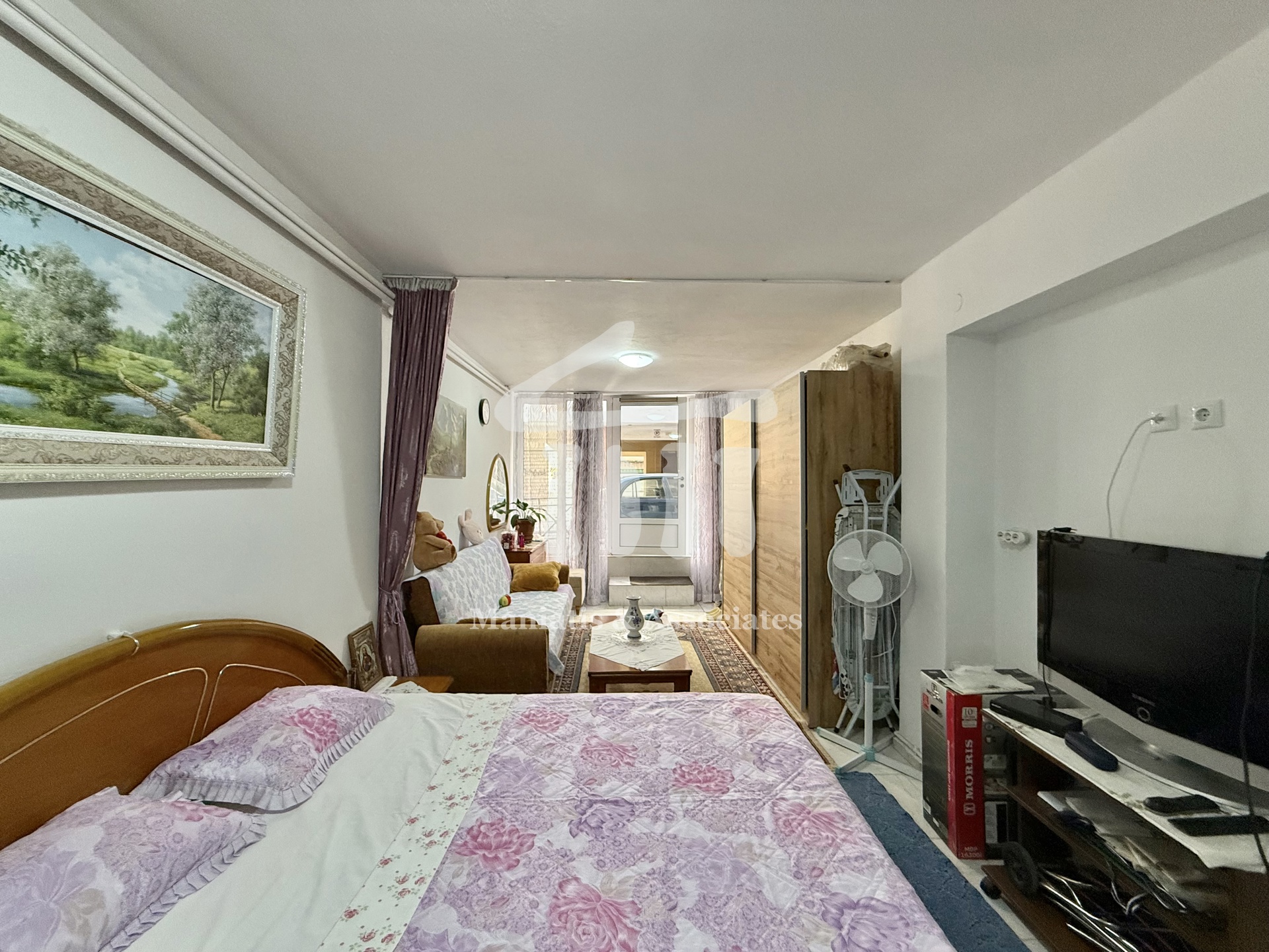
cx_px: 634
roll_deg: -0.8
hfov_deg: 102.1
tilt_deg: +0.3
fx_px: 513
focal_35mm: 14
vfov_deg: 85.7
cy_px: 476
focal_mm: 2.22
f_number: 2.2
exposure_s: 1/100
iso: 400
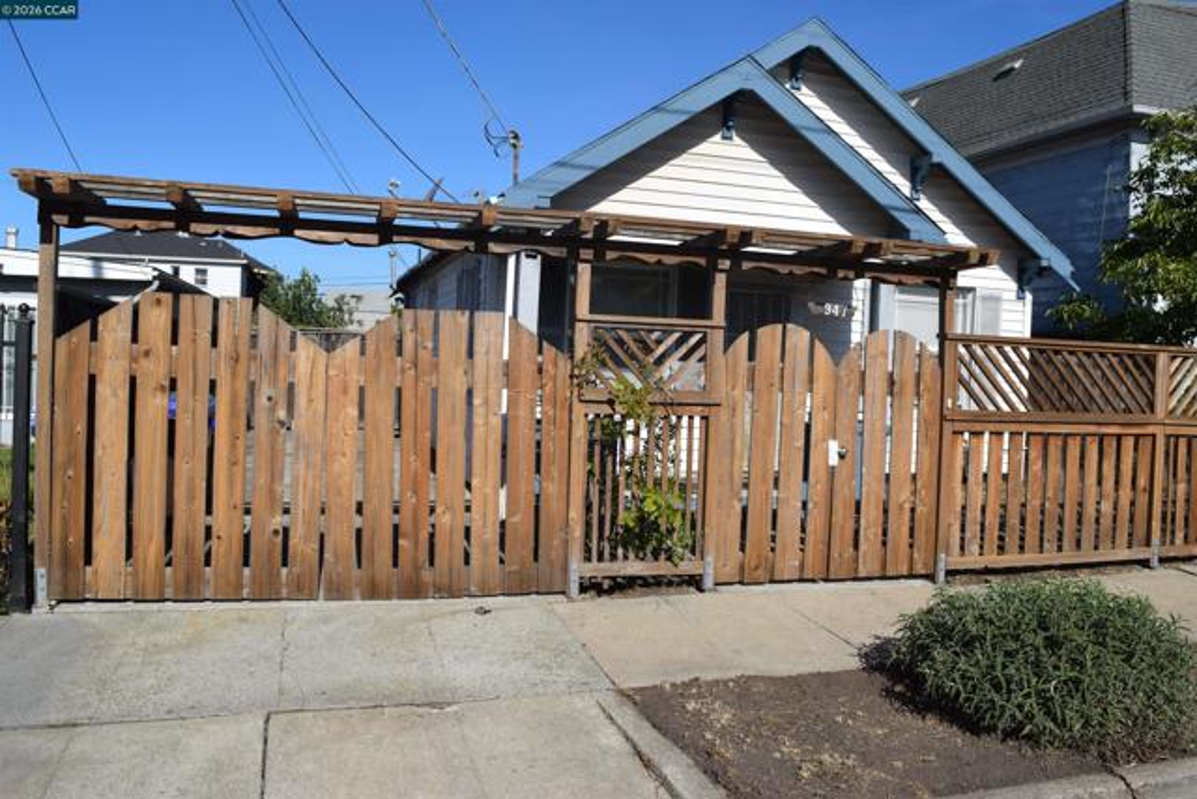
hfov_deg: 67.4
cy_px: 400
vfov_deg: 48.0
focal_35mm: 27
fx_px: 898
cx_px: 598
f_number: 11
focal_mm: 18
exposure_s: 1/500
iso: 200
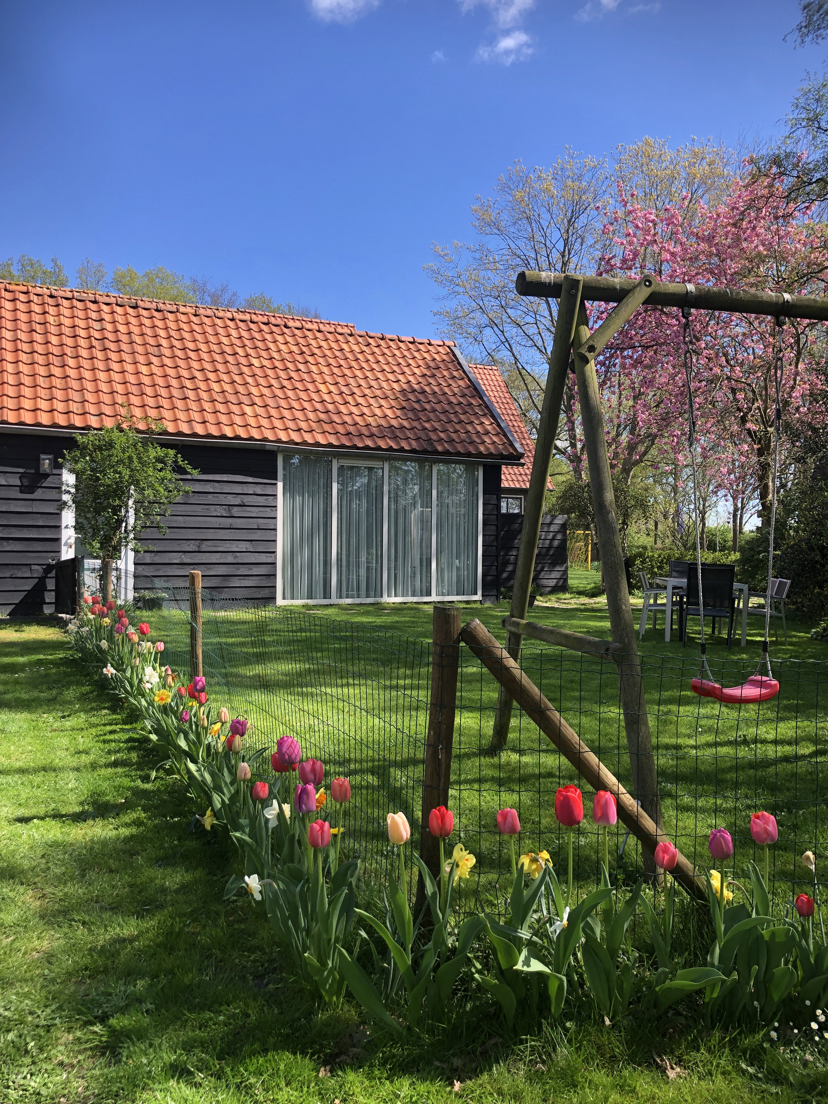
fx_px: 893
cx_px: 414
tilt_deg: +0.8
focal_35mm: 28
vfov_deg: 63.4
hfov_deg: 49.7
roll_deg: -0.2
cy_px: 552
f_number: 1.8
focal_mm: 3.99
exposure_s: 1/738
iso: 20
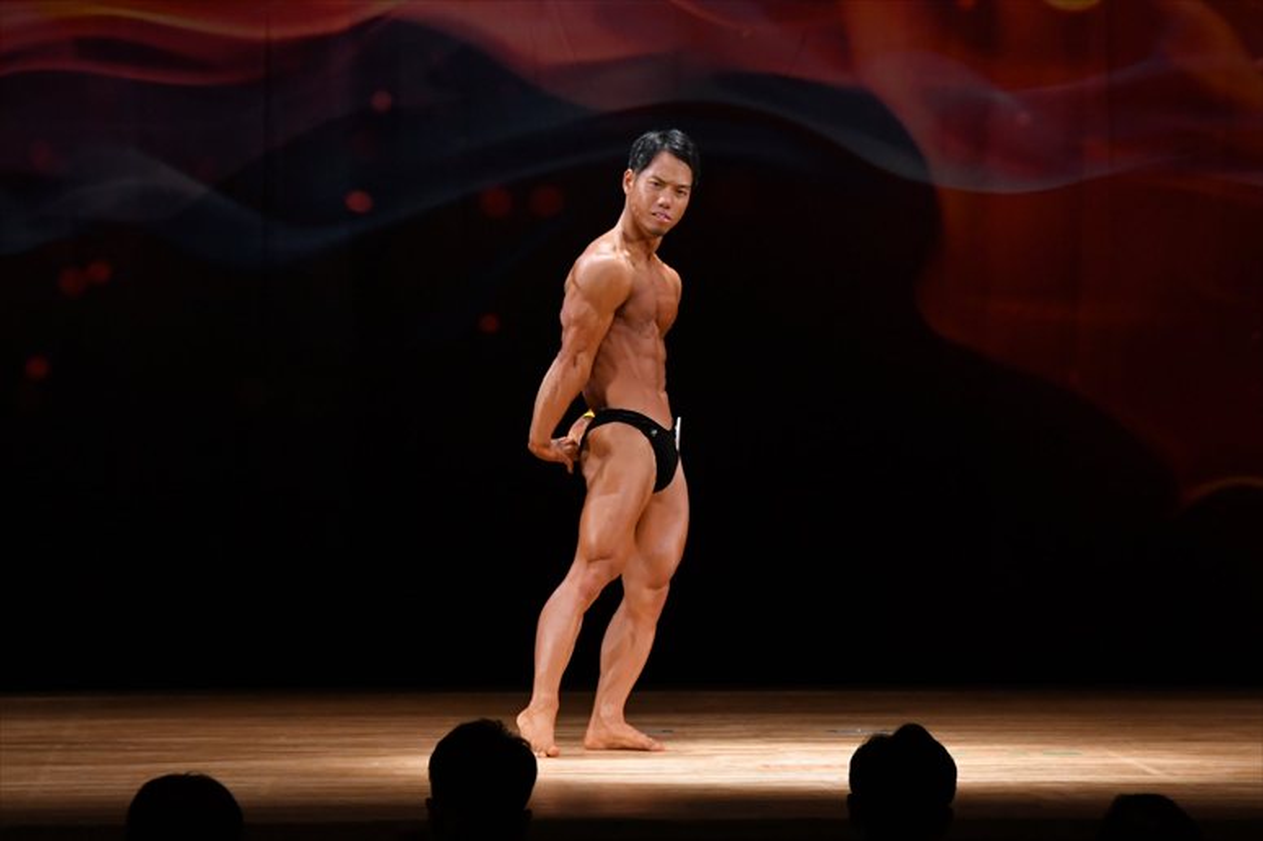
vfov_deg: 6.1
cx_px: 632
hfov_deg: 9.2
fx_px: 7890
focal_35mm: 225
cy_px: 420
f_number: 5.6
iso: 3200
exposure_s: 1/400
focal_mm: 150
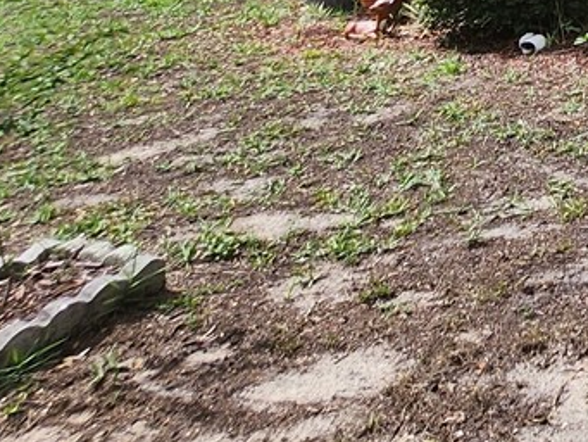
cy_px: -259
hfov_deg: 22.9
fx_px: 1037
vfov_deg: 20.0
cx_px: 969
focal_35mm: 61
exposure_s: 1/717
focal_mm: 1.74
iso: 32
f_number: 2.2
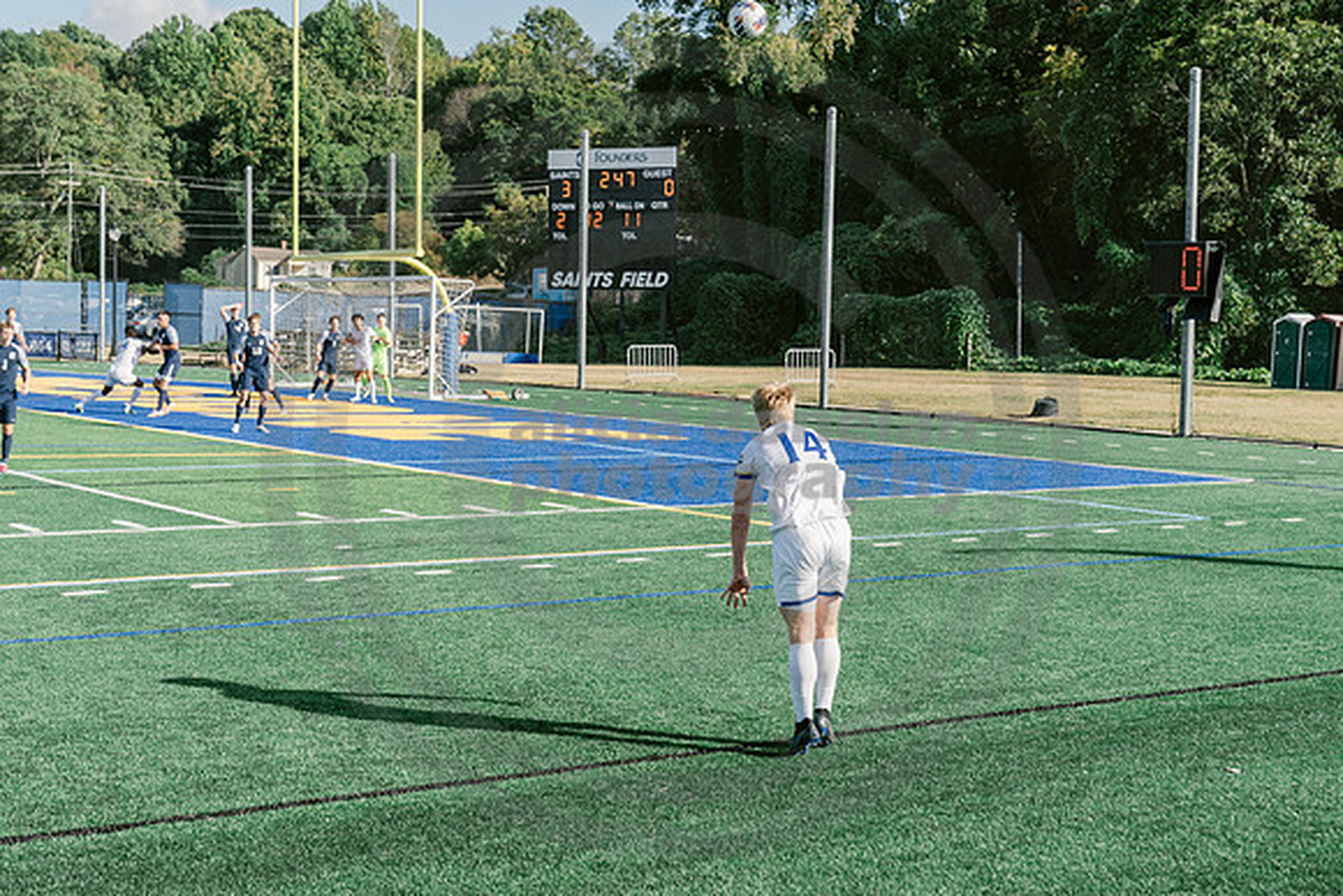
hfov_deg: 35.6
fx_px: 2090
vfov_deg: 24.2
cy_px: 448
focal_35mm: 56
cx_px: 672
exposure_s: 1/2500
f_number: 5.6
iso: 640
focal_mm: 56
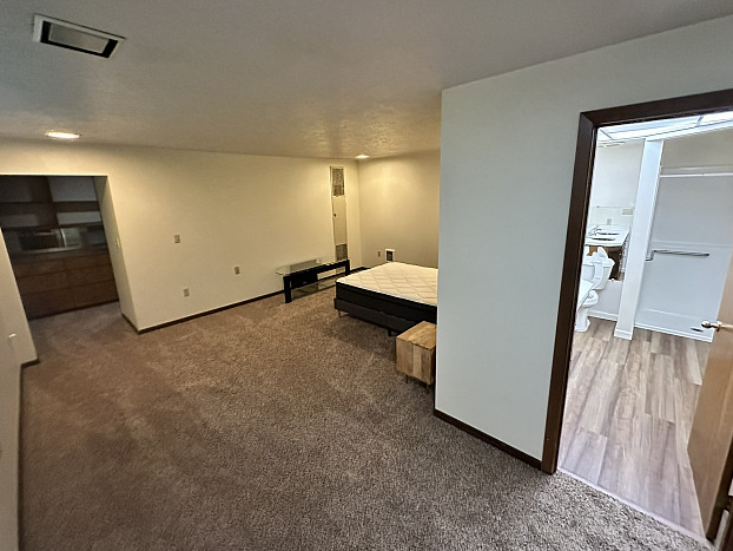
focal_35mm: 15
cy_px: 263
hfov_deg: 98.2
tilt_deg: -13.1
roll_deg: +0.3
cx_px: 366
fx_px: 318
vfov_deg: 81.7
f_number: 2.2
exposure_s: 1/60
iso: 1250
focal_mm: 2.22
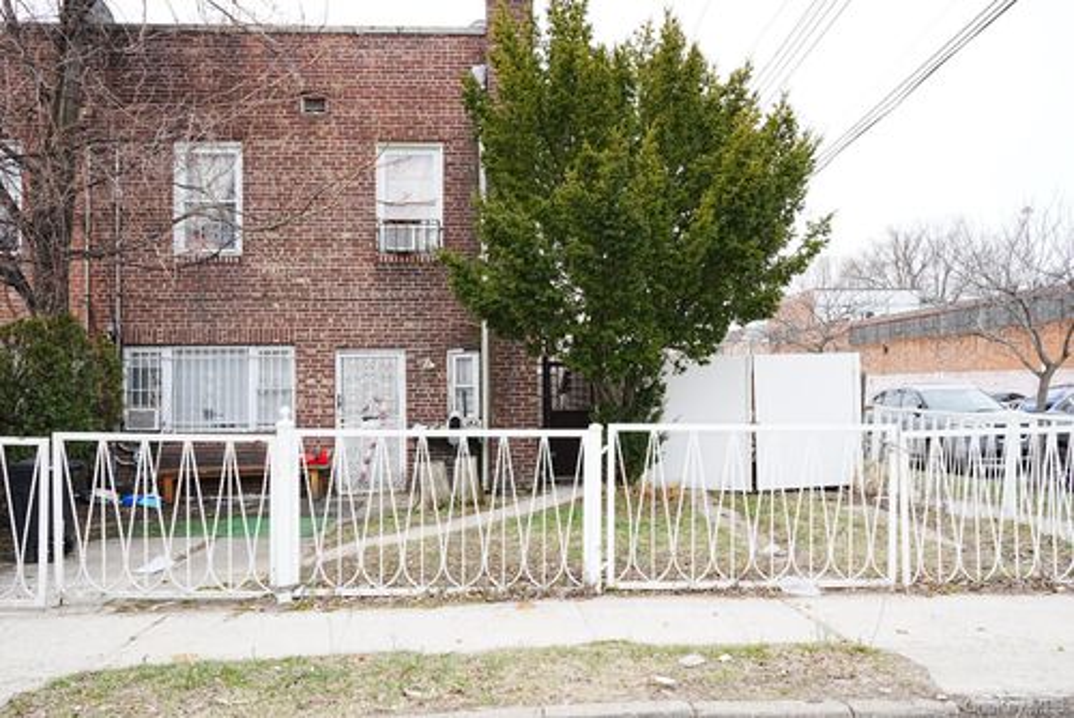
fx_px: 866
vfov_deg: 45.0
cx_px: 537
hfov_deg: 63.6
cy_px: 359
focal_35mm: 29
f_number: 8
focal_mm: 29
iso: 200
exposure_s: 1/125
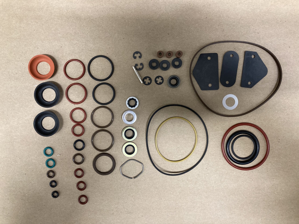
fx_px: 242
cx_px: 150
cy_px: 112
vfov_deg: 49.7
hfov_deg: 63.4
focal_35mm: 28
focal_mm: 3.99
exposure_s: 1/60
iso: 200
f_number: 1.8
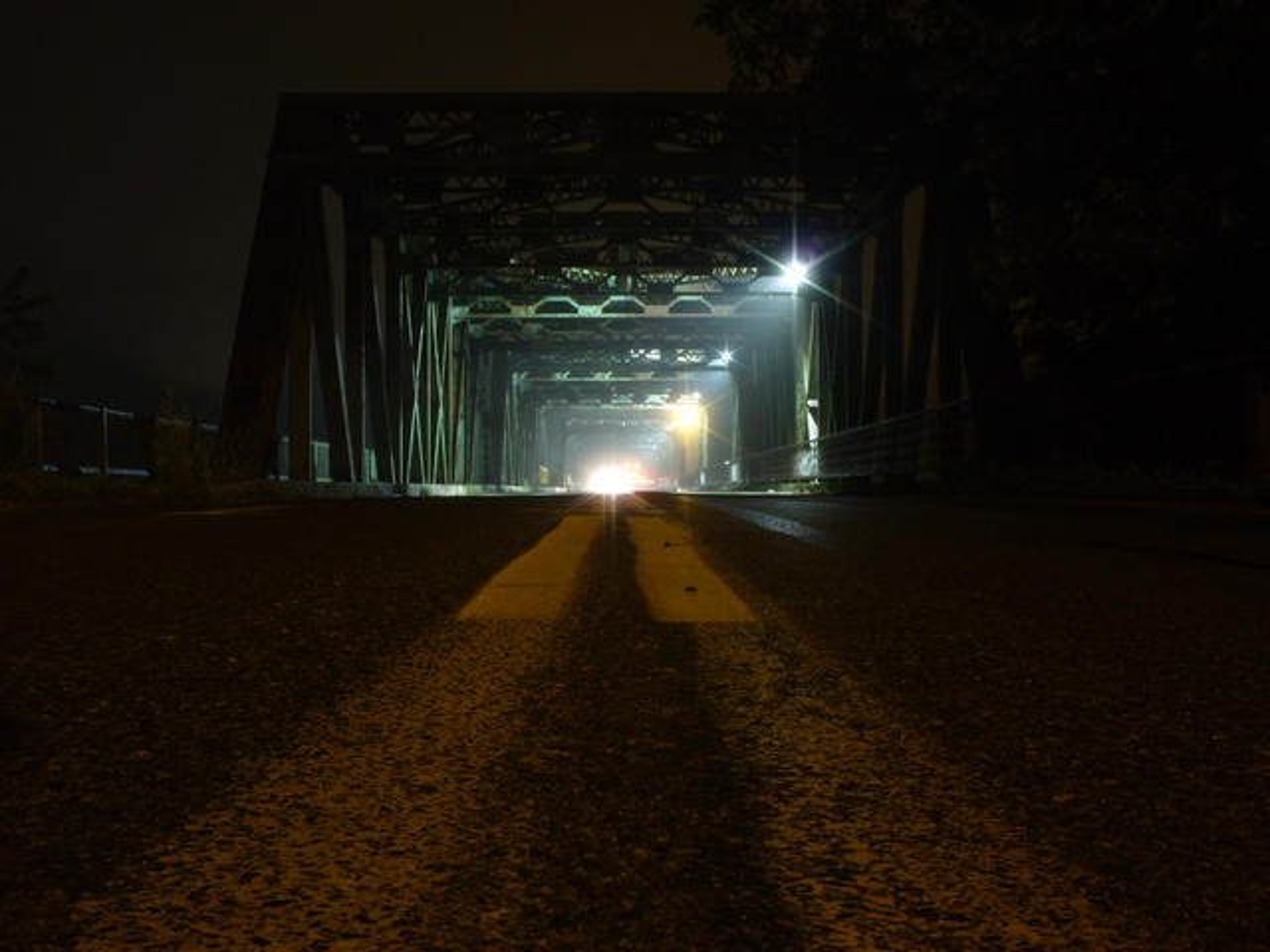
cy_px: 476
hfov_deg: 38.2
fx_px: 1834
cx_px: 635
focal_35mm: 50
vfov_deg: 29.1
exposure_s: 16
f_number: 8.1
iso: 80
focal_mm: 11.1
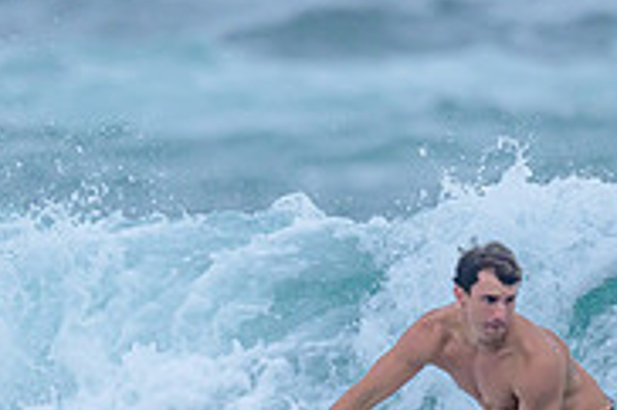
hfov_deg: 0.6
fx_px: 59999
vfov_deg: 0.4
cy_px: 371
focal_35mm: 3504
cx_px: 547
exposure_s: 1/3200
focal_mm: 800
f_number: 6.3
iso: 720
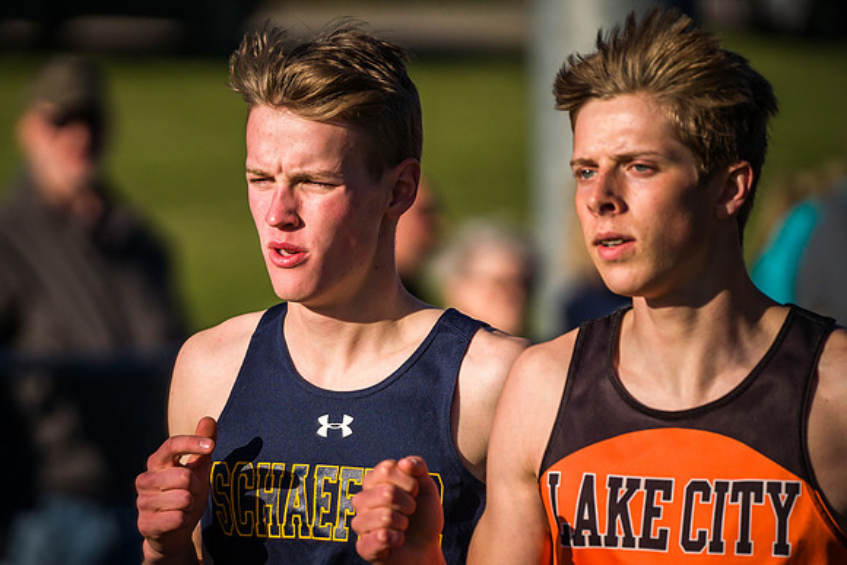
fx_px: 12232
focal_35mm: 520
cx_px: 297
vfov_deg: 2.6
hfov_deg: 4.0
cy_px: 338
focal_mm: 400
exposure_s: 1/5000
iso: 1000
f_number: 5.6
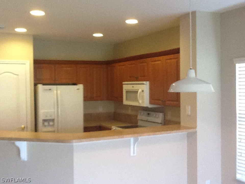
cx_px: 122
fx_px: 311
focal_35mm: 44
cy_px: 92
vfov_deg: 32.9
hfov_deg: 42.9
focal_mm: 2.03
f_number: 2.4
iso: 125
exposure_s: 1/30
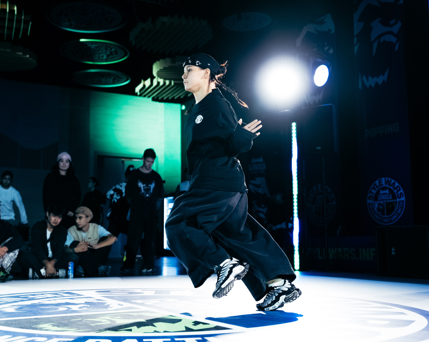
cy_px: 171
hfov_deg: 40.2
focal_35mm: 46
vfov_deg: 32.6
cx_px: 177
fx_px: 584
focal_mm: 41
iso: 2500
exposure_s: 1/800
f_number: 2.8
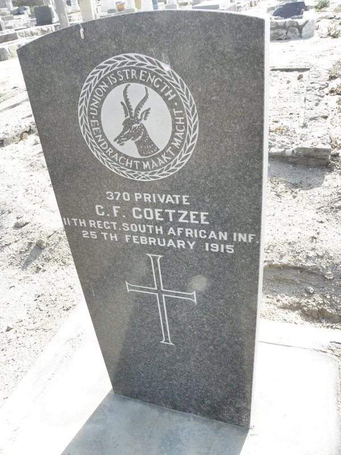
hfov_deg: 53.1
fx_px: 341
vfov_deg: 67.3
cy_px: 228
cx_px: 170
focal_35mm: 26
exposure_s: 1/250
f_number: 5.6
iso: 200
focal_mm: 4.6
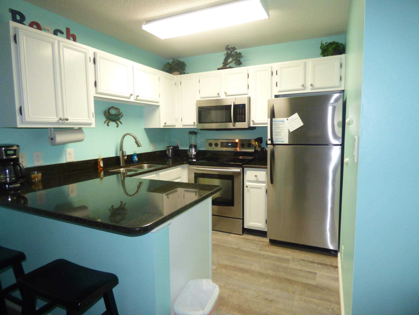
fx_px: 242
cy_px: 158
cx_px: 210
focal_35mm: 20
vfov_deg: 66.0
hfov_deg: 81.7
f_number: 2.8
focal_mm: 3.58
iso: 500
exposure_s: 1/60
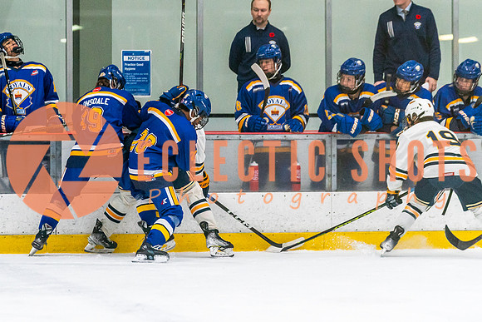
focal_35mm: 235
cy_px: 172
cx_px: 117
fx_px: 3151
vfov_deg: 5.8
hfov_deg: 8.7
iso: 3200
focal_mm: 117
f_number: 2.8
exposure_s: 1/1250
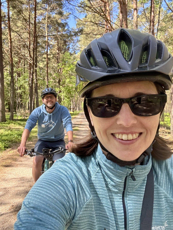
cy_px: 115
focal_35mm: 30
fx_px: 200
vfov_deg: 60.0
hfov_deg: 46.8
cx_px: 86
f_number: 1.9
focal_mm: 2.69
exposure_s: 1/121
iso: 50
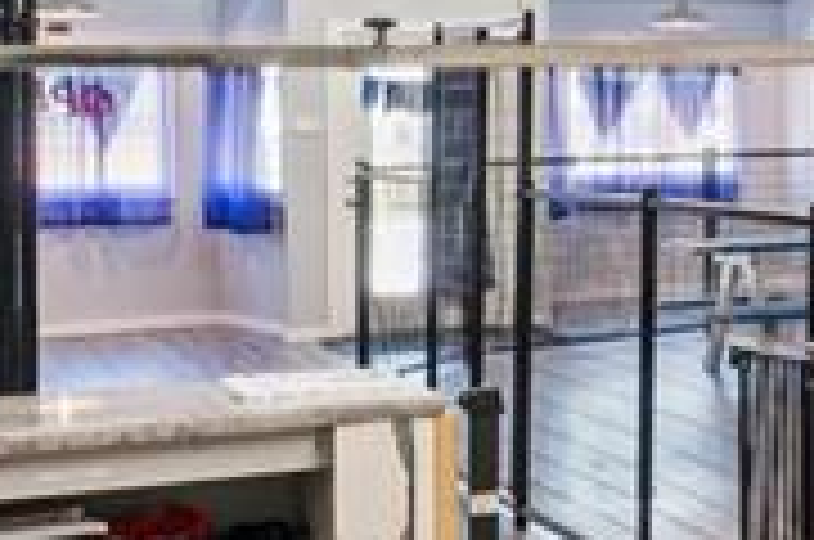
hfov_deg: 15.6
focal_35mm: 90
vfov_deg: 15.0
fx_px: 2034
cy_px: 76
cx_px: 1812
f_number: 13
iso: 320
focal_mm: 15.9
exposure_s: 1/1.67
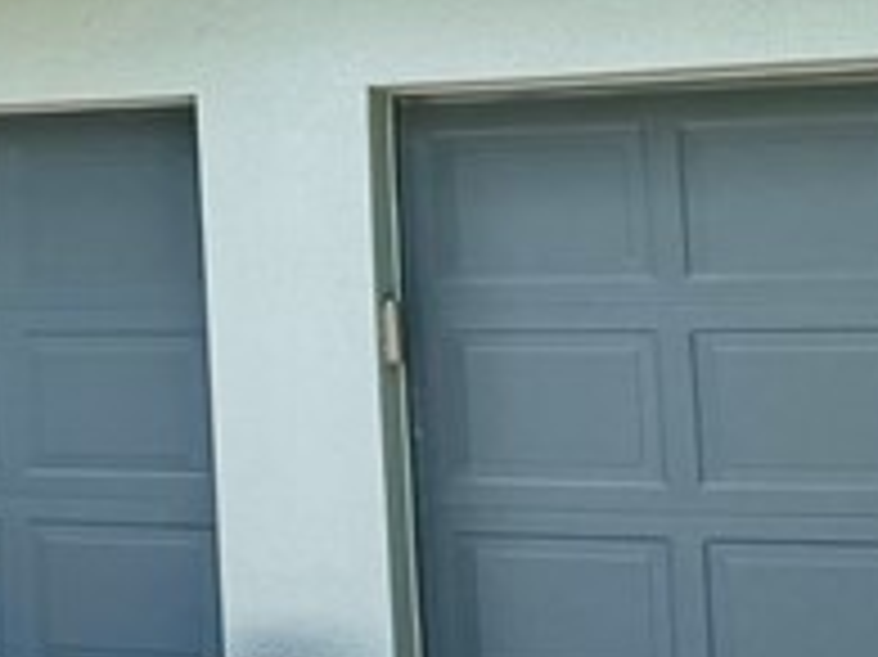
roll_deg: -1.0
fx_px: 3194
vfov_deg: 11.5
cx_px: -639
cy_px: -117
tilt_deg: +9.8
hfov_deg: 14.1
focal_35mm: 126
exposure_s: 1/4405
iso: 100
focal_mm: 6.76
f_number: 1.78
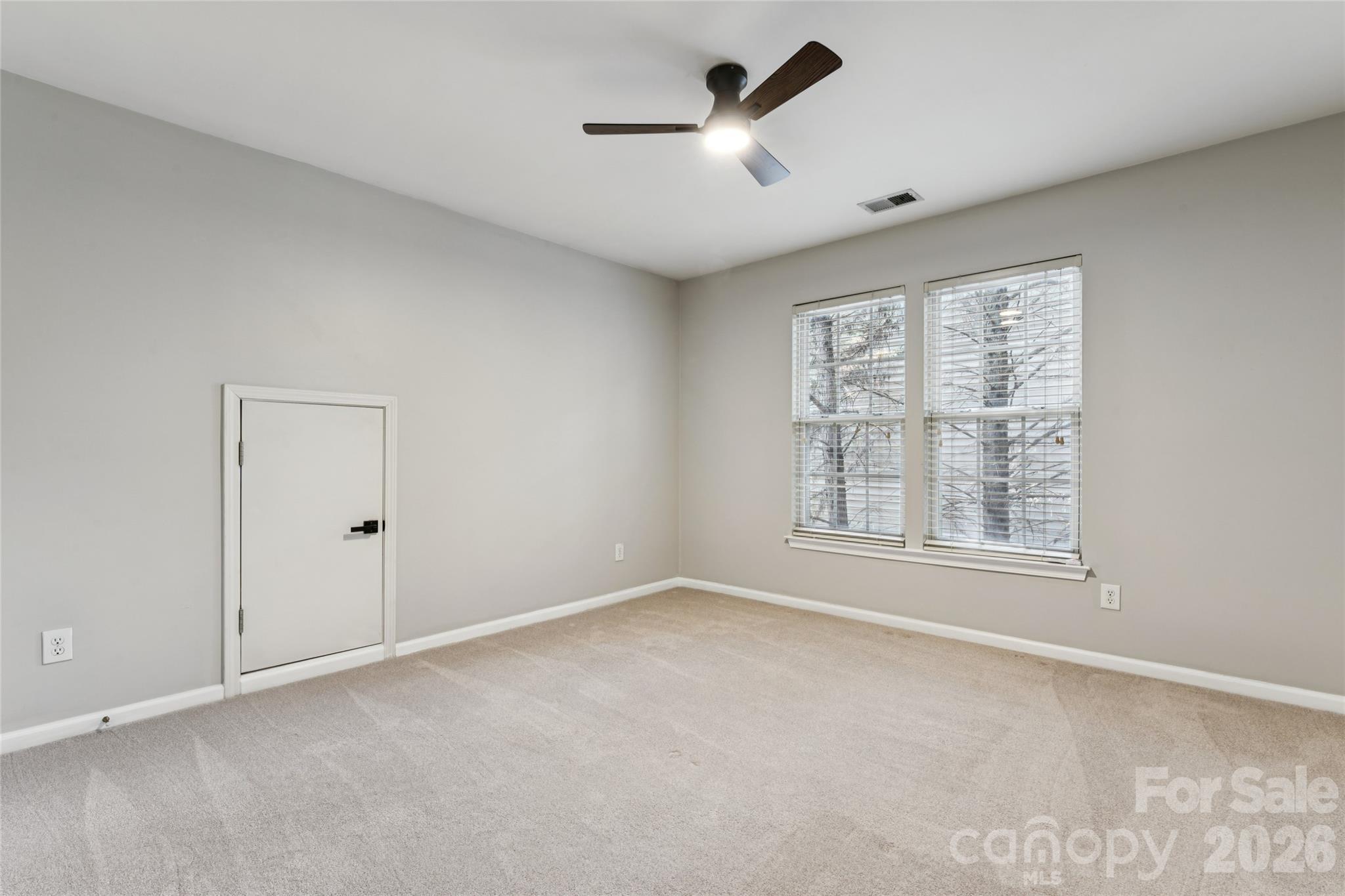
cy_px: 448
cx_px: 672
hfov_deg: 96.0
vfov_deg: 73.1
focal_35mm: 16
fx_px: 605
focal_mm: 16.2
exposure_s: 2.5
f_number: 13
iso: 100
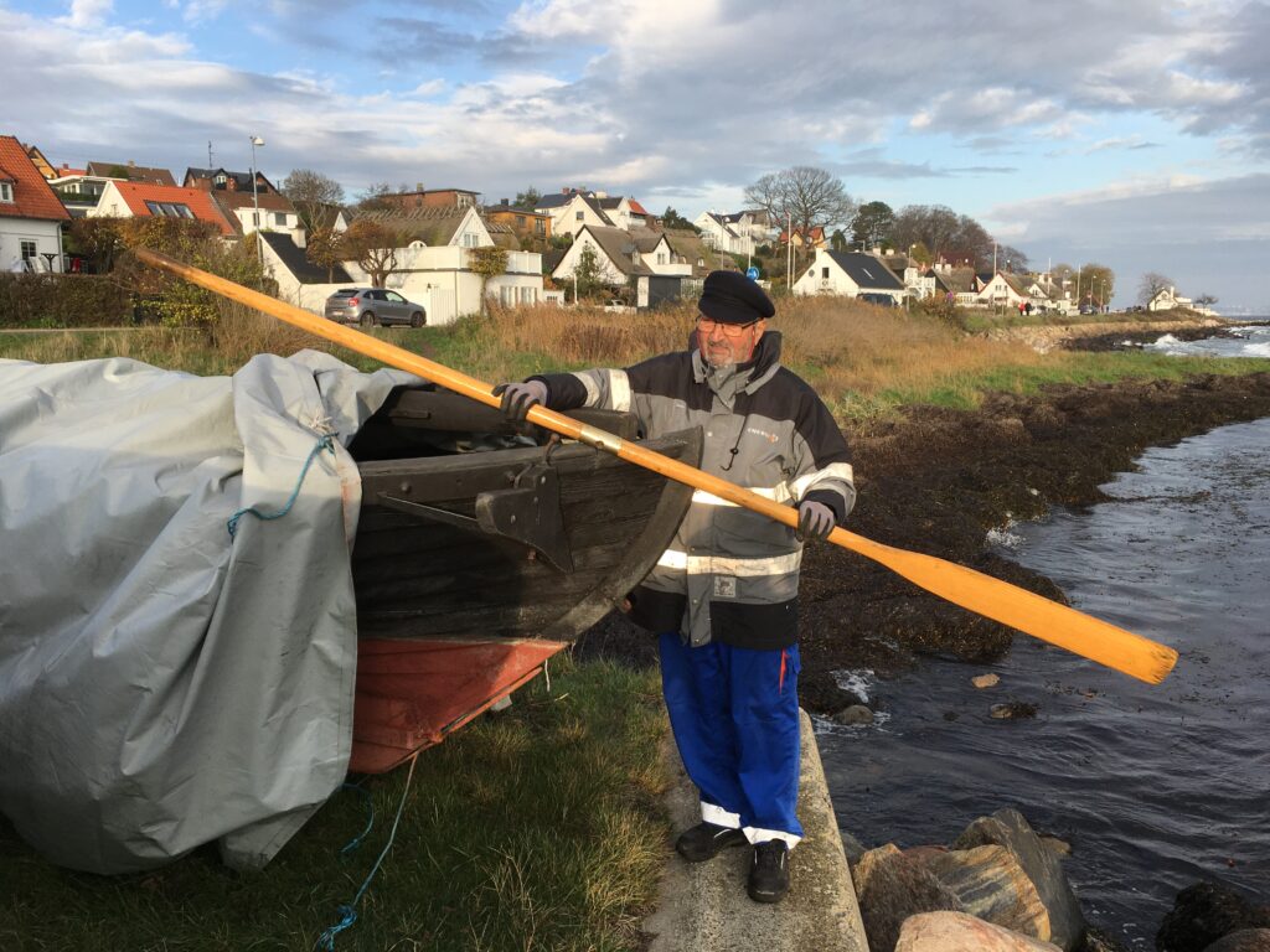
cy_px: 476
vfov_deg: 48.2
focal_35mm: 29
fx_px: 1064
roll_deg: +1.2
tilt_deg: -6.3
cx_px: 635
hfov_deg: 61.7
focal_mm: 4.15
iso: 25
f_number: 2.2
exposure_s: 1/686
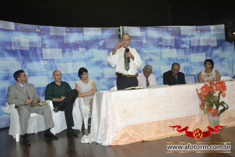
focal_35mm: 36
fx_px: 235
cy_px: 78
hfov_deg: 53.1
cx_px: 118
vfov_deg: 36.8
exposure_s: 1/60
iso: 3200
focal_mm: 24
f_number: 3.8
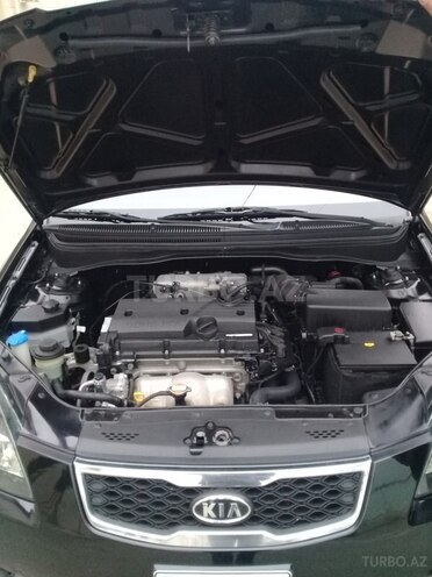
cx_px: 216
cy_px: 288
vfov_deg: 58.4
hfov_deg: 45.4
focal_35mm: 31
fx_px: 516
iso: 200
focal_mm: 3.3
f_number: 2.2
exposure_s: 1/30
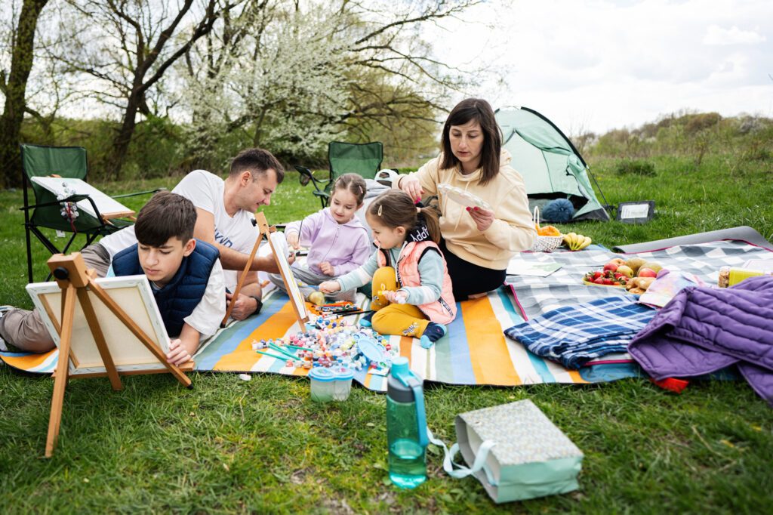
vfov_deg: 61.9
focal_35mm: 20
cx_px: 386
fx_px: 429
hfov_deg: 84.0
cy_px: 258
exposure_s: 1/2000
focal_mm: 20
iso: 200
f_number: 1.8
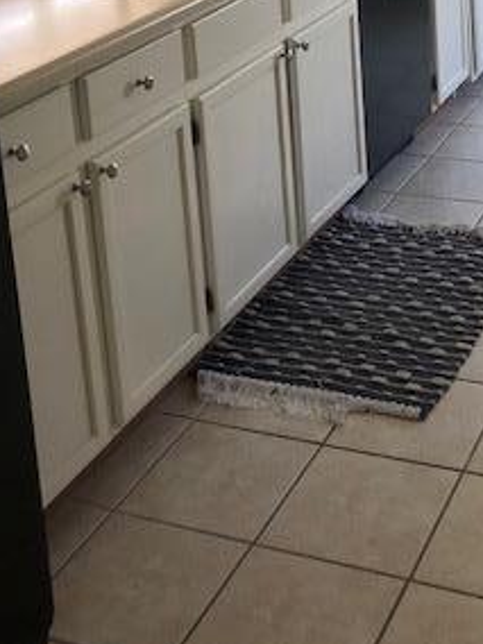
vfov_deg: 28.2
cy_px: -48
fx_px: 1172
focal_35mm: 63
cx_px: 381
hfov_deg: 23.0
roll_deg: +4.4
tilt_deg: -11.3
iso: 32
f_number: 1.8
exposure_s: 1/30
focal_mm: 3.99
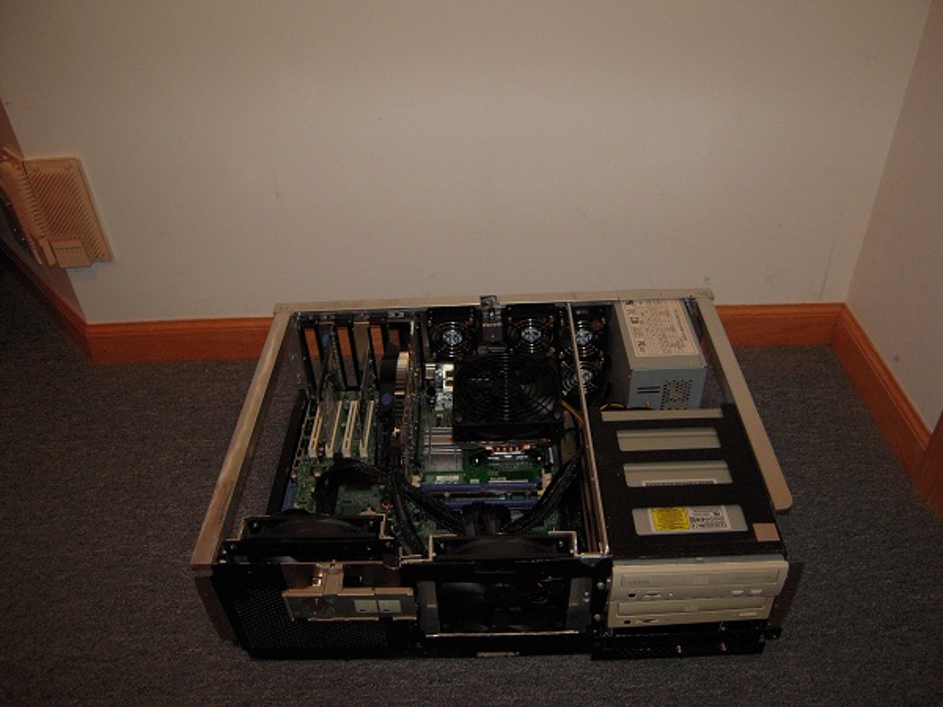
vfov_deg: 49.7
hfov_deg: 63.4
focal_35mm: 28
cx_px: 472
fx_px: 763
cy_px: 354
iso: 250
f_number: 2.7
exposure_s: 1/25
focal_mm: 5
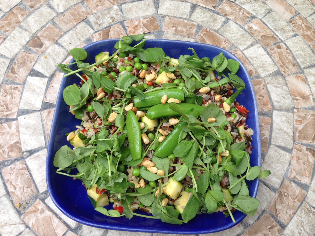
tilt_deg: -68.7
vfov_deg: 42.9
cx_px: 158
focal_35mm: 33
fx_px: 300
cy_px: 118
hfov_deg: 55.4
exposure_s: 1/135
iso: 50
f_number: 2.4
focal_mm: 4.12
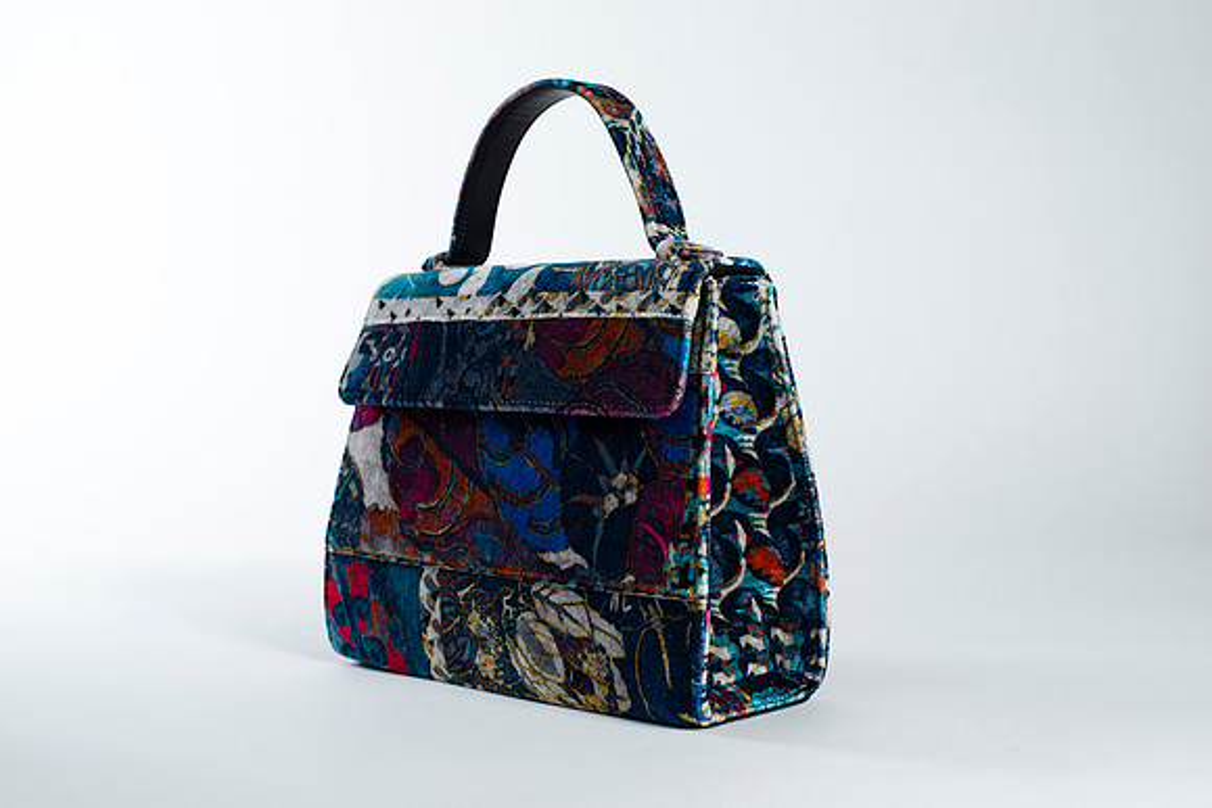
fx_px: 1684
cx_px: 606
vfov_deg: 27.0
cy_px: 404
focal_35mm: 50
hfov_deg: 39.6
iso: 200
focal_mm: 50
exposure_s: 1/200
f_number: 7.1
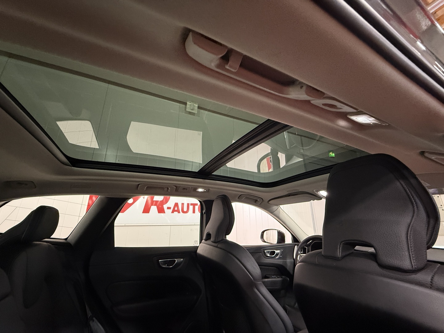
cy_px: 166
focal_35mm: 14
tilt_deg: +17.4
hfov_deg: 102.1
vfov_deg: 85.7
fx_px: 180
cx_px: 222
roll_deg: -0.2
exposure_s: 1/50
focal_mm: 2.22
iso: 500
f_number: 2.2
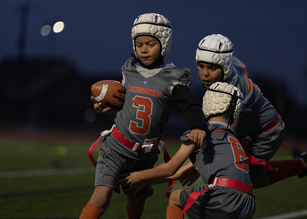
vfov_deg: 7.1
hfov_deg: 9.9
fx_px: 1772
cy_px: 110
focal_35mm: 203
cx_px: 154
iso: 1250
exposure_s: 1/800
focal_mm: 194
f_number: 2.8
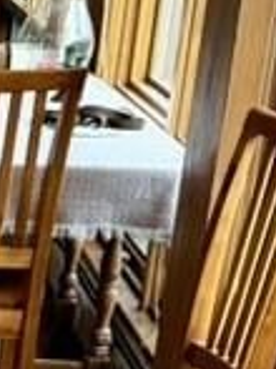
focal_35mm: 167
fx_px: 1778
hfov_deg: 7.9
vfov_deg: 11.6
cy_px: 419
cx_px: -492
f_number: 1.78
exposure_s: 1/60
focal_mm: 6.76
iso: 400
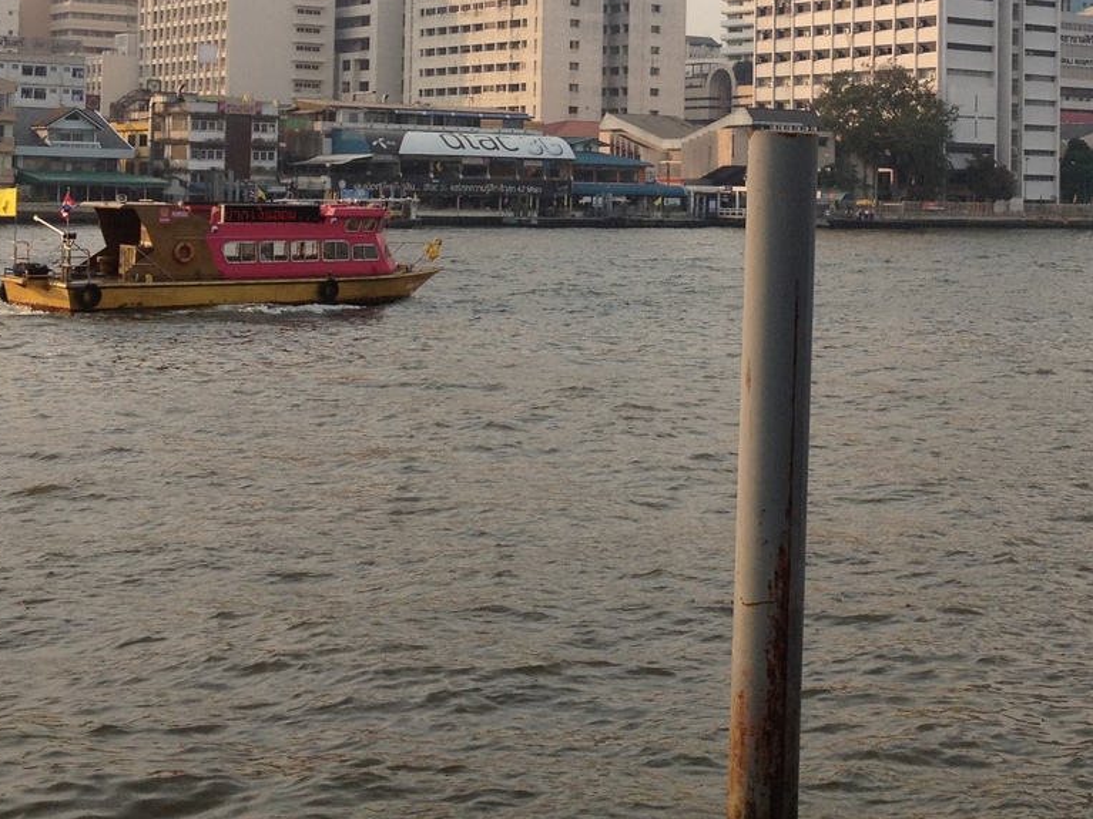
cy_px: 125
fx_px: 2305
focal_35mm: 73
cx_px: 799
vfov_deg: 19.9
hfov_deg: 26.4
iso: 64
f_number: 2.4
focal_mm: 4.28
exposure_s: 1/905
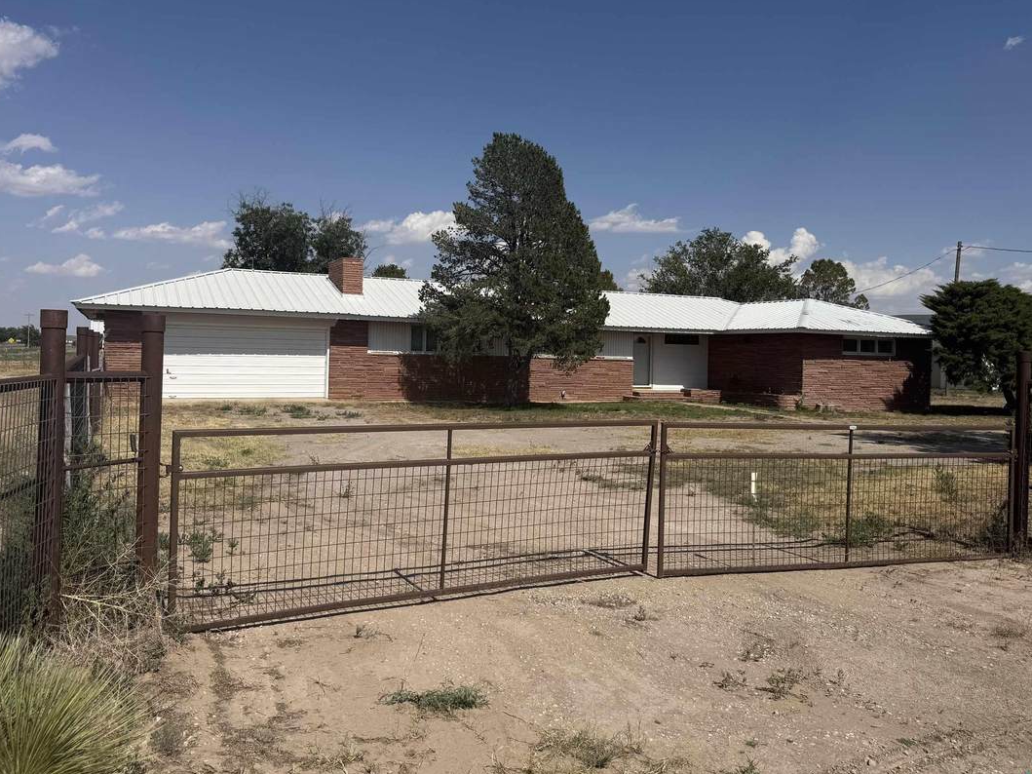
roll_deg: -1.5
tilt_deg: -0.6
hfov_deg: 61.7
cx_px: 519
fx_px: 864
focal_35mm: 29
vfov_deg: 48.1
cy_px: 340
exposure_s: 1/9091
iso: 80
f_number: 1.78
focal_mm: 6.76
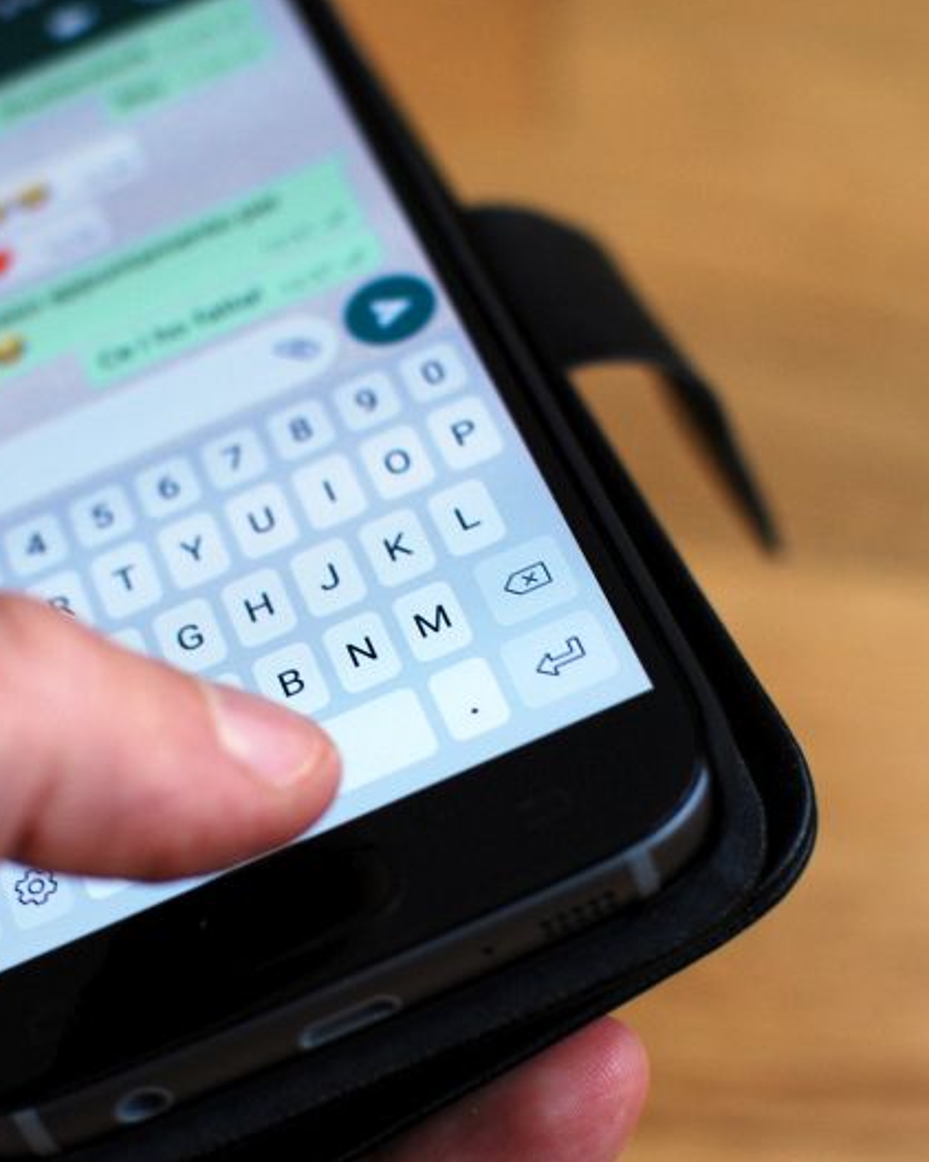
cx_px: 357
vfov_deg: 25.5
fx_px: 2569
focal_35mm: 75
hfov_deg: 20.5
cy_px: 577
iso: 400
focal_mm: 35
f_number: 2.8
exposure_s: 1/30
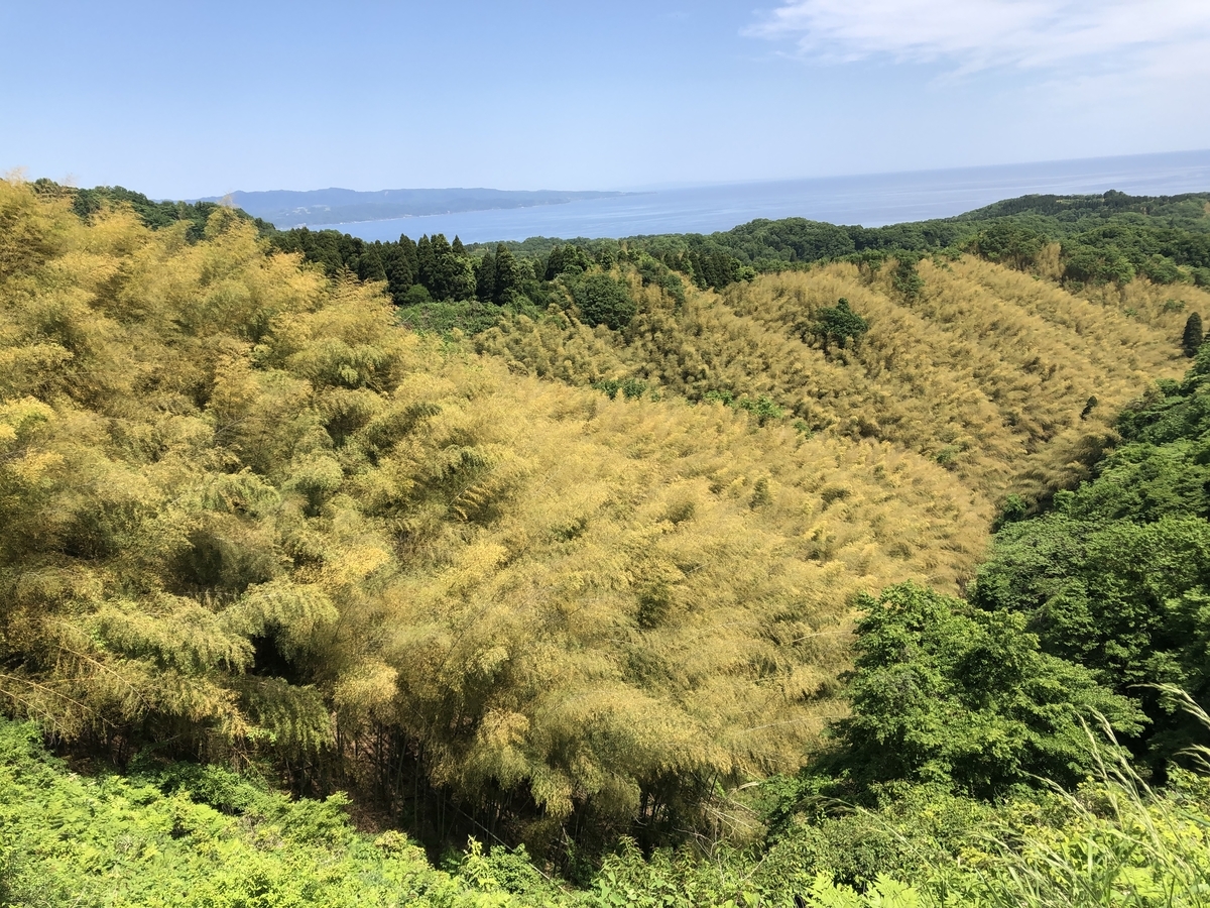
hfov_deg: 63.4
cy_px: 454
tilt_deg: -15.0
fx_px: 979
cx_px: 605
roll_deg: +3.7
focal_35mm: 28
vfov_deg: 49.7
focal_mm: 3.99
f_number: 1.8
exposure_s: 1/1499
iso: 20
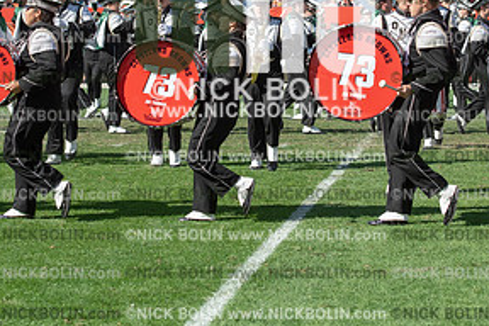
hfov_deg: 14.6
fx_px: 1915
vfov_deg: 9.7
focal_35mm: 141
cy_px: 38
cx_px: 255
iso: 400
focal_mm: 70
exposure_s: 1/2000
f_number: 5
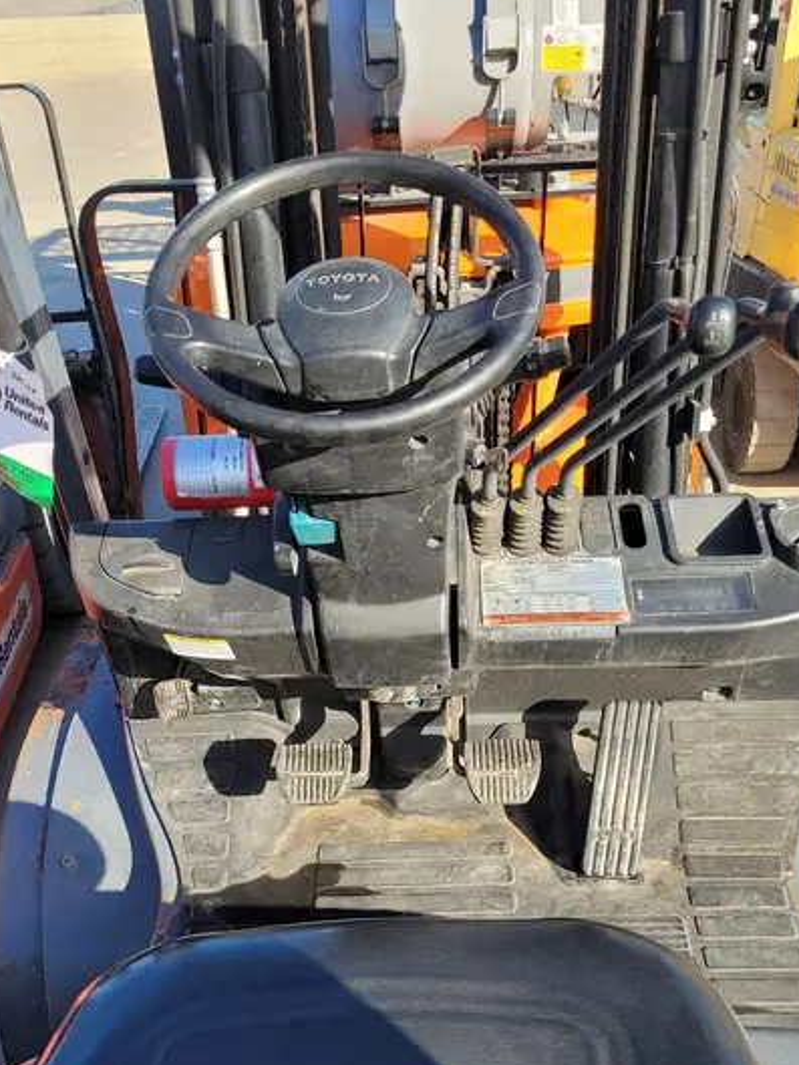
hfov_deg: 39.7
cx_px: 409
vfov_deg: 50.5
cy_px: 704
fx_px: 1107
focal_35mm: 36
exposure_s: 1/692
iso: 40
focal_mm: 5.4
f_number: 1.8
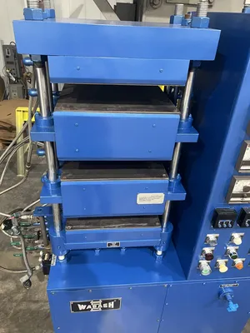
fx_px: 250
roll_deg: -3.1
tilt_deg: -32.2
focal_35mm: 26
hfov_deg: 53.1
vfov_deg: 67.3
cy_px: 166
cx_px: 125
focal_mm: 5.7
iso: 400
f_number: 1.5
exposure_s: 1/60
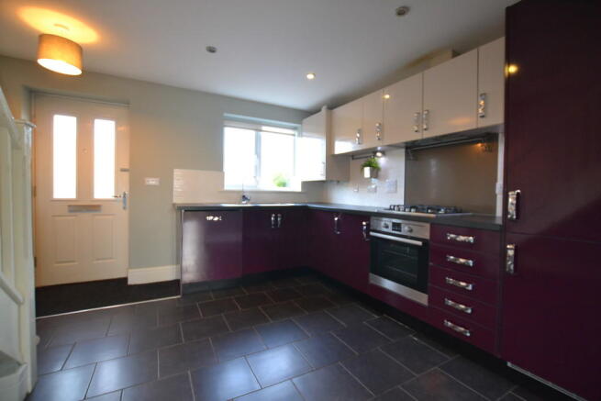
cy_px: 200
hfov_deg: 100.4
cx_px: 300
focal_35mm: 15
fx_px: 250
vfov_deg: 77.4
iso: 1250
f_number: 3.5
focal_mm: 10
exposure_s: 1/60
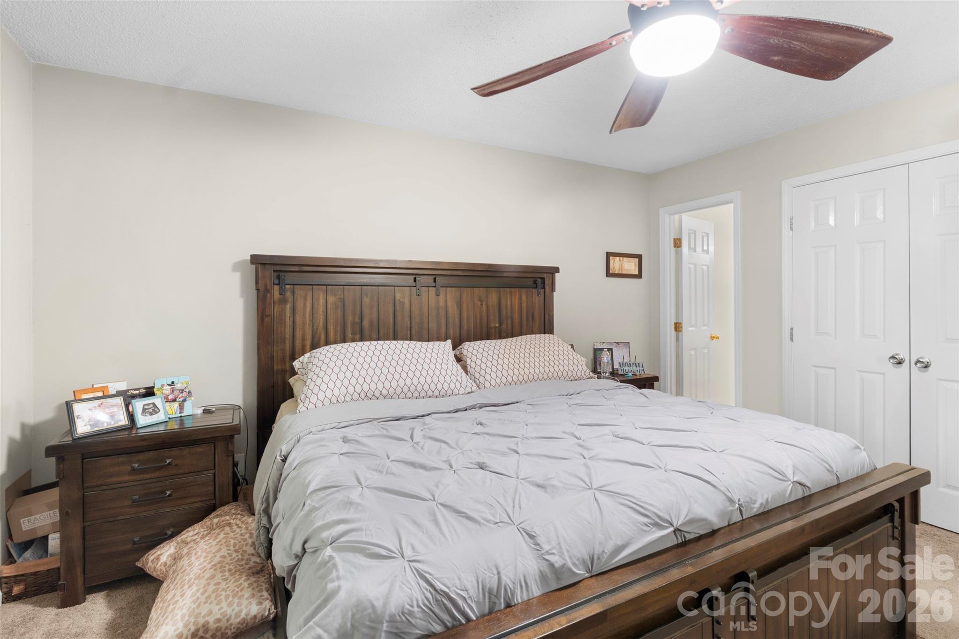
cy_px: 320
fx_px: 459
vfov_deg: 69.6
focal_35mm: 17
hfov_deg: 92.4
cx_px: 480
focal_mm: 11.5
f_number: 8
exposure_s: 3.2
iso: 250
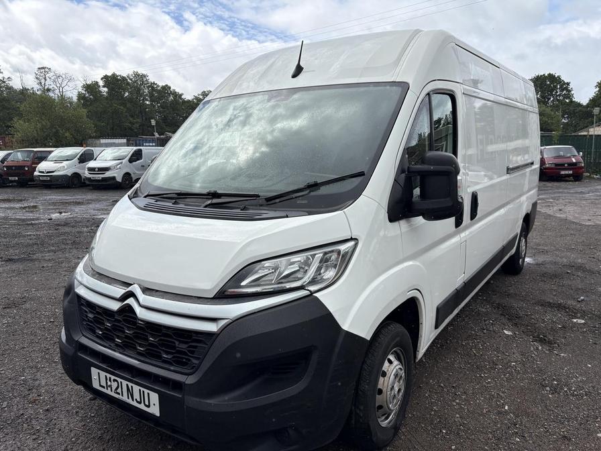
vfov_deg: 53.1
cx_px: 300
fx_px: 451
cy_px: 226
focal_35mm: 26
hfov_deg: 67.3
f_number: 1.6
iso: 50
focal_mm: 5.96
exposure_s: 1/3448
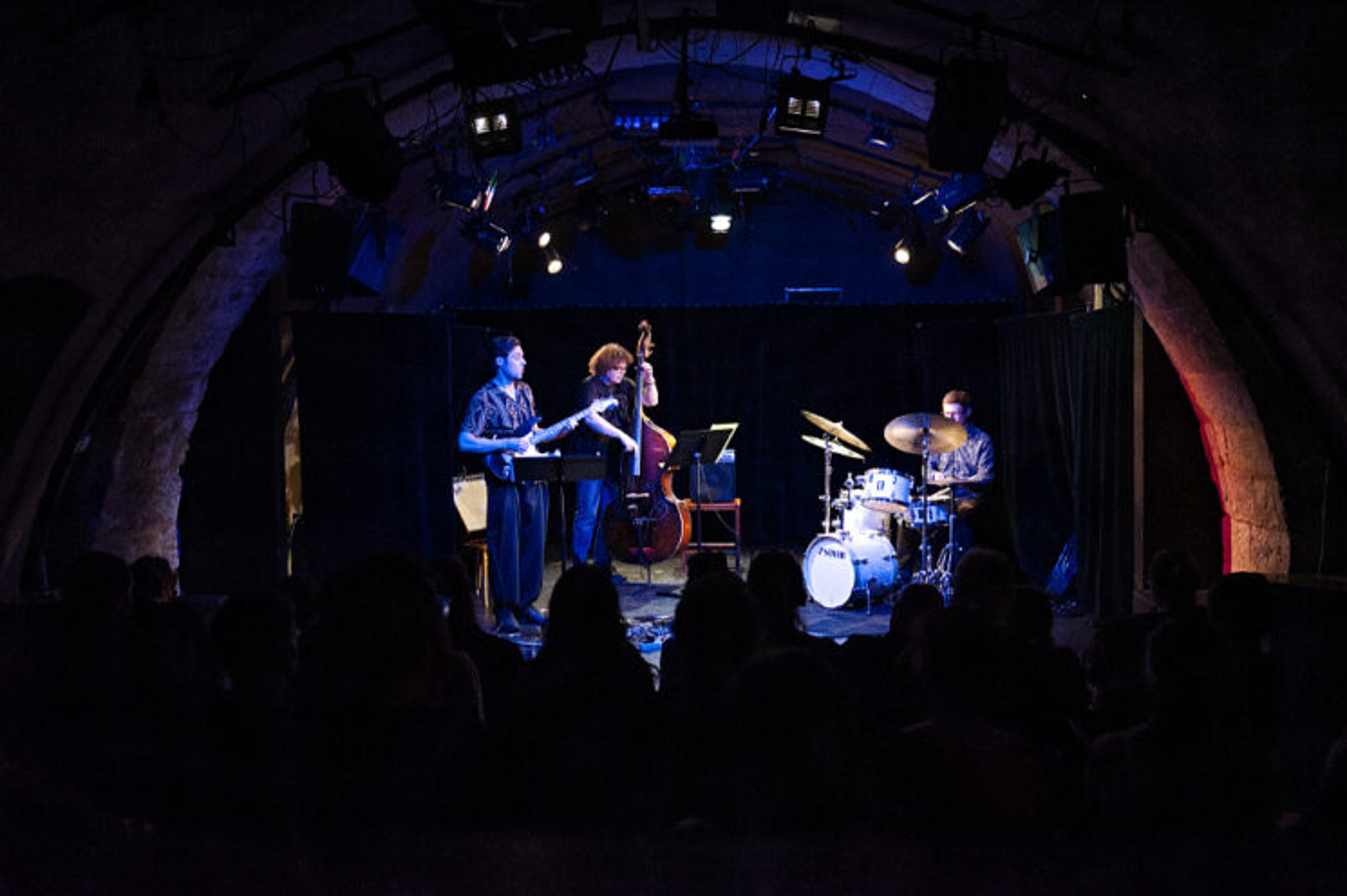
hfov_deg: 57.2
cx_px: 687
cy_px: 455
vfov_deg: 39.9
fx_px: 1234
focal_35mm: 33
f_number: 2.8
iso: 12800
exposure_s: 1/160
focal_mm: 32
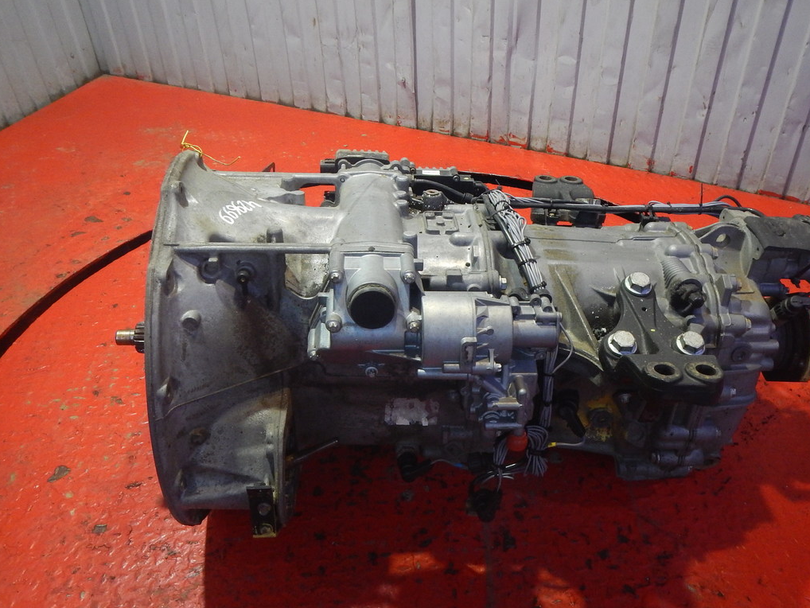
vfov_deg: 42.9
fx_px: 772
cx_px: 467
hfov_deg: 55.1
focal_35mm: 33
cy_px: 342
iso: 400
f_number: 3.9
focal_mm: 5
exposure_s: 1/25
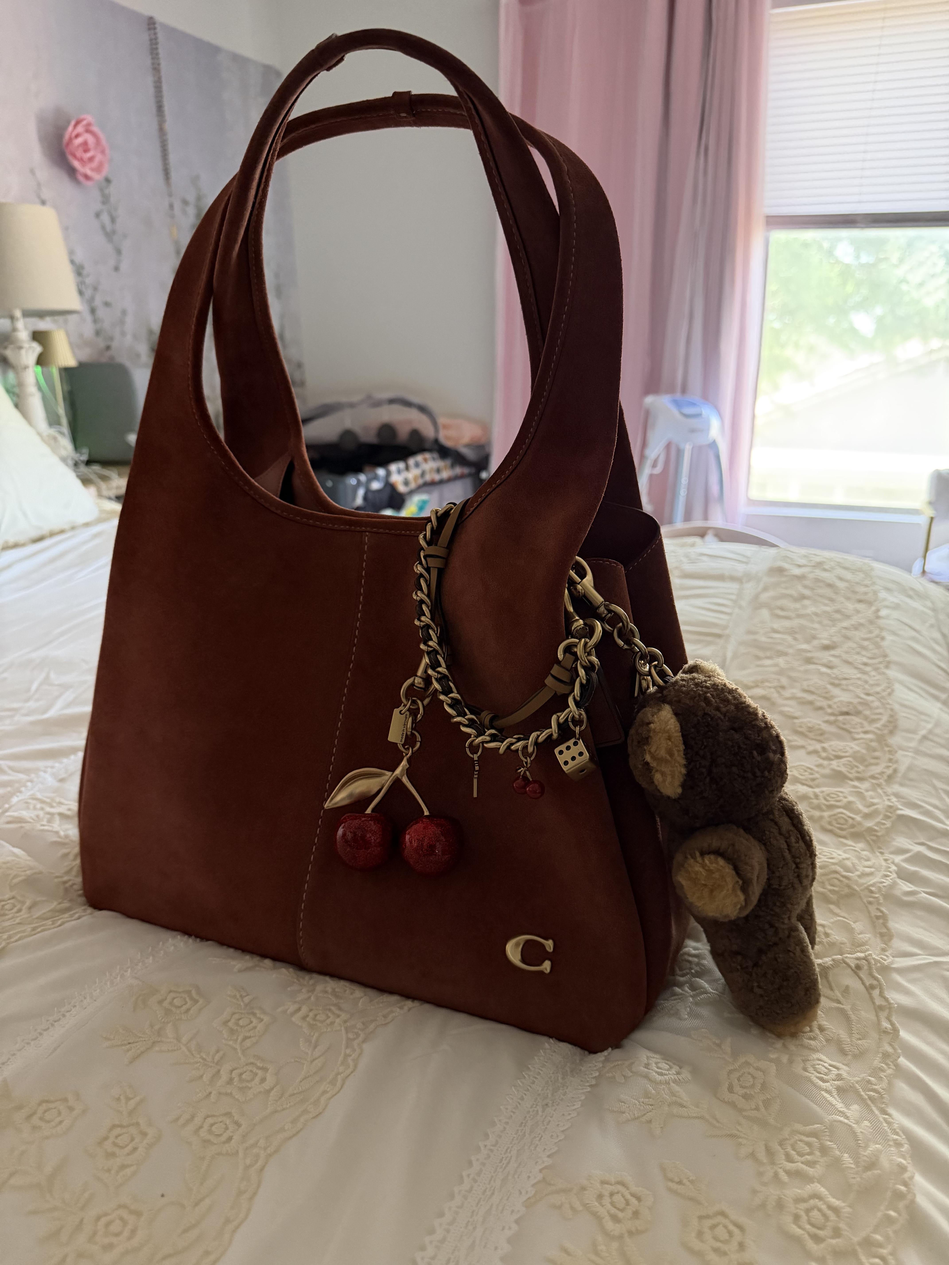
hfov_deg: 56.8
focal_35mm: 24
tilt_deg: -17.2
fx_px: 877
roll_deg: +1.0
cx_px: 474
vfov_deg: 71.6
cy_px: 632
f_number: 1.78
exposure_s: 1/38
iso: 1000
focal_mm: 6.76
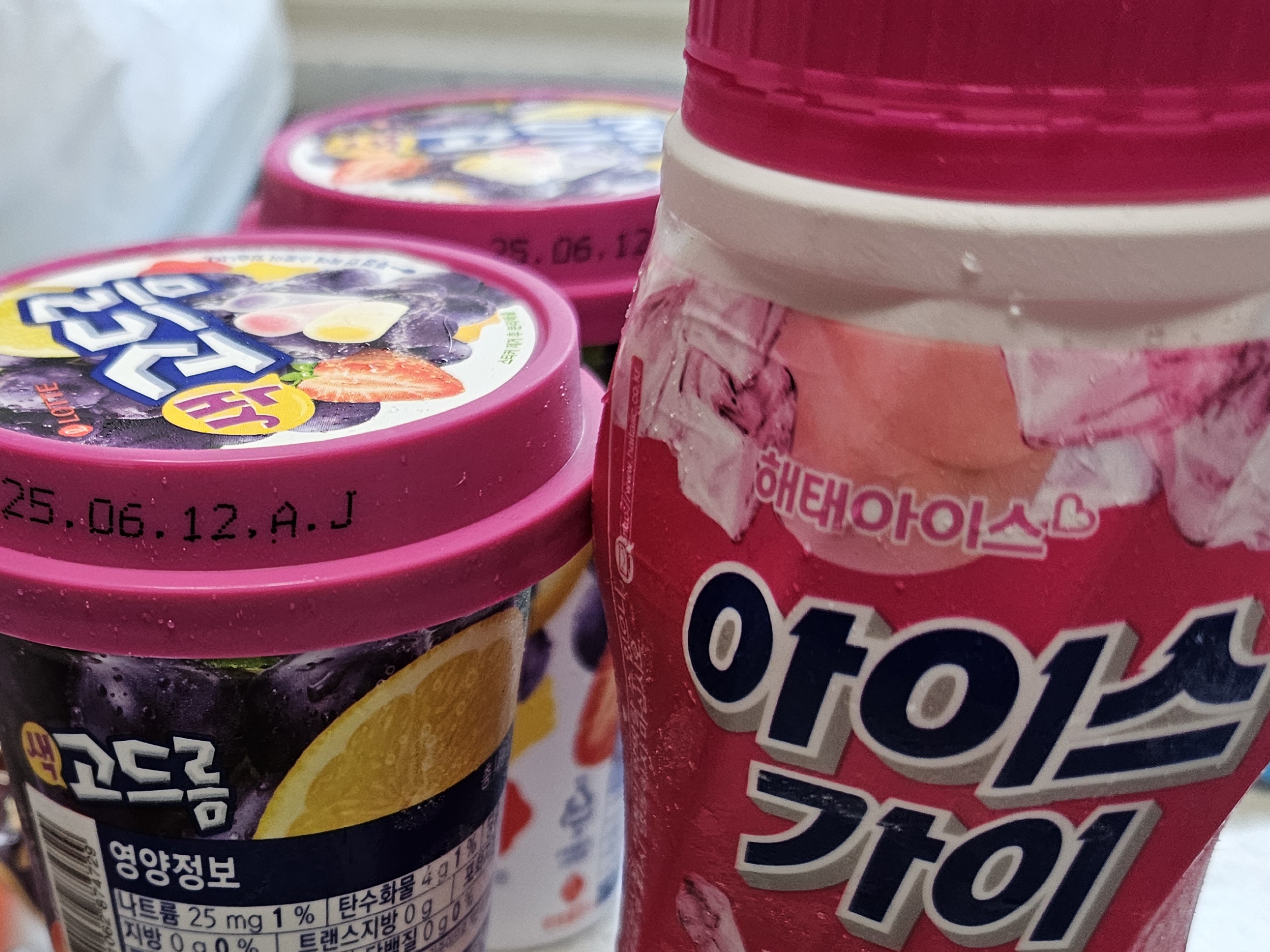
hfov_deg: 42.4
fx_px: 1578
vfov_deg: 33.3
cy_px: 645
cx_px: 300
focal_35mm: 43
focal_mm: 5.4
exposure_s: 1/120
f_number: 1.8
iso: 200
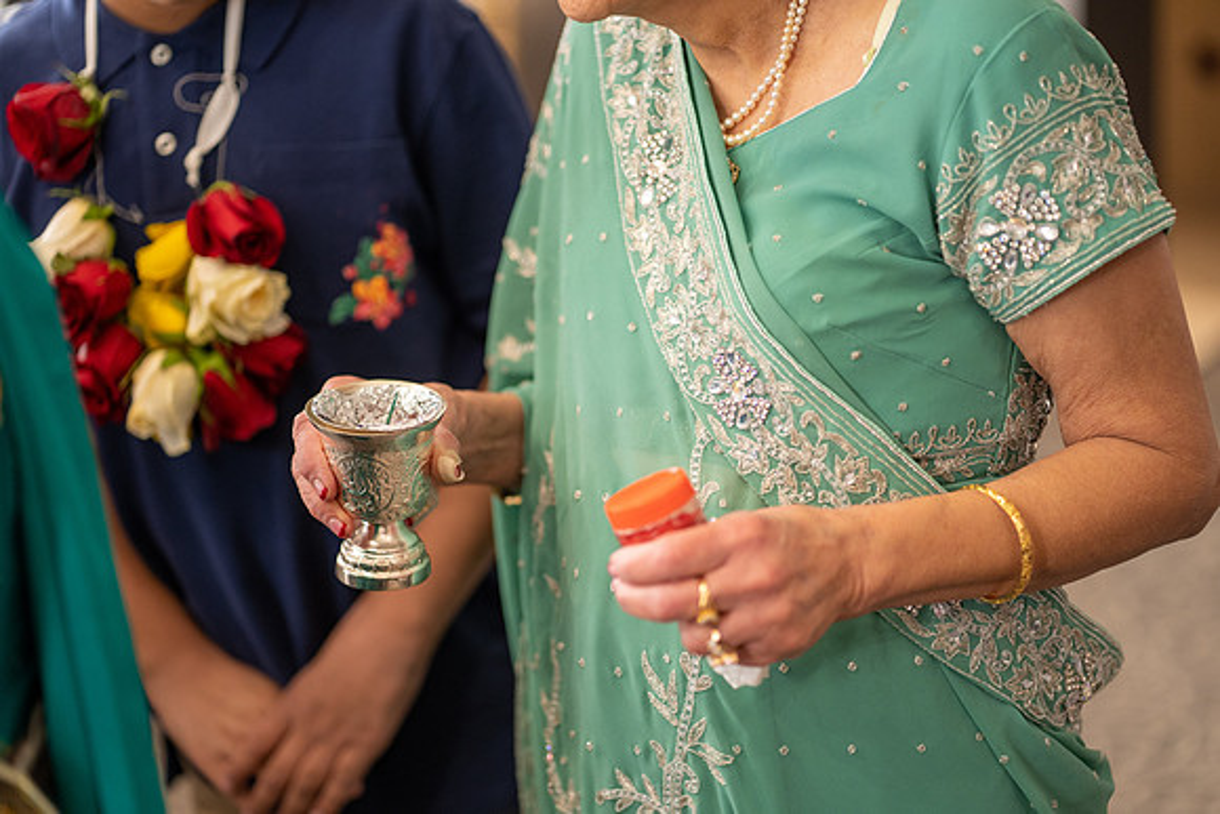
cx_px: 610
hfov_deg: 23.9
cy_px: 407
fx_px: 2881
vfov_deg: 16.1
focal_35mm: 85
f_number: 1.8
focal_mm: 85
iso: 640
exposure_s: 1/160
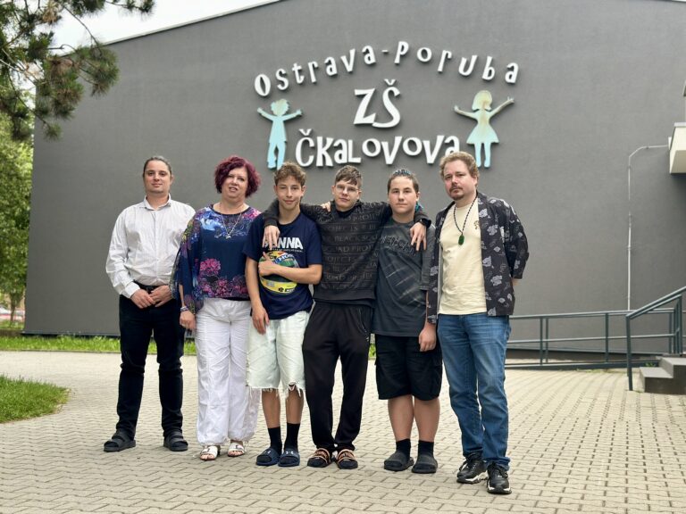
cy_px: 257
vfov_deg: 30.3
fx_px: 951
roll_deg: -2.0
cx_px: 343
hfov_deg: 39.7
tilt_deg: +3.9
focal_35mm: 48
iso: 80
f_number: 1.78
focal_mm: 6.86
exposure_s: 1/762
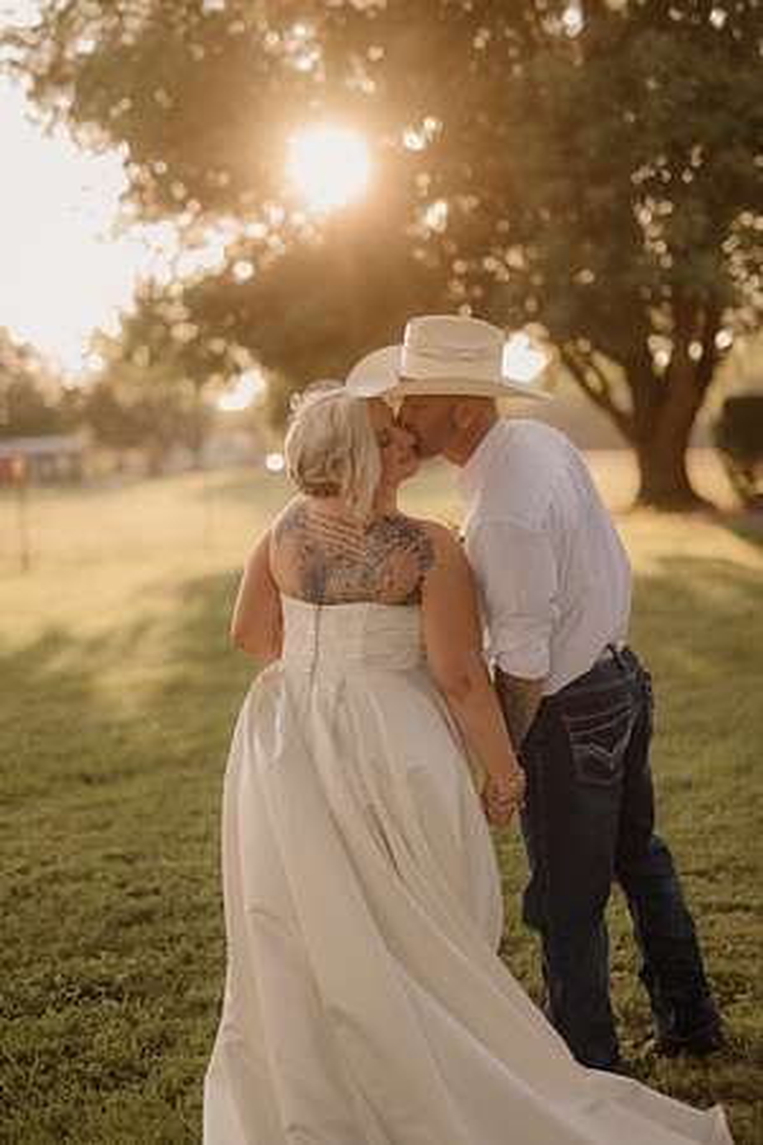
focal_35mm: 50
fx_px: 1589
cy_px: 572
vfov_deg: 39.6
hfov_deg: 27.0
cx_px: 382
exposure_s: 1/640
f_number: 2.8
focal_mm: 50
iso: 200
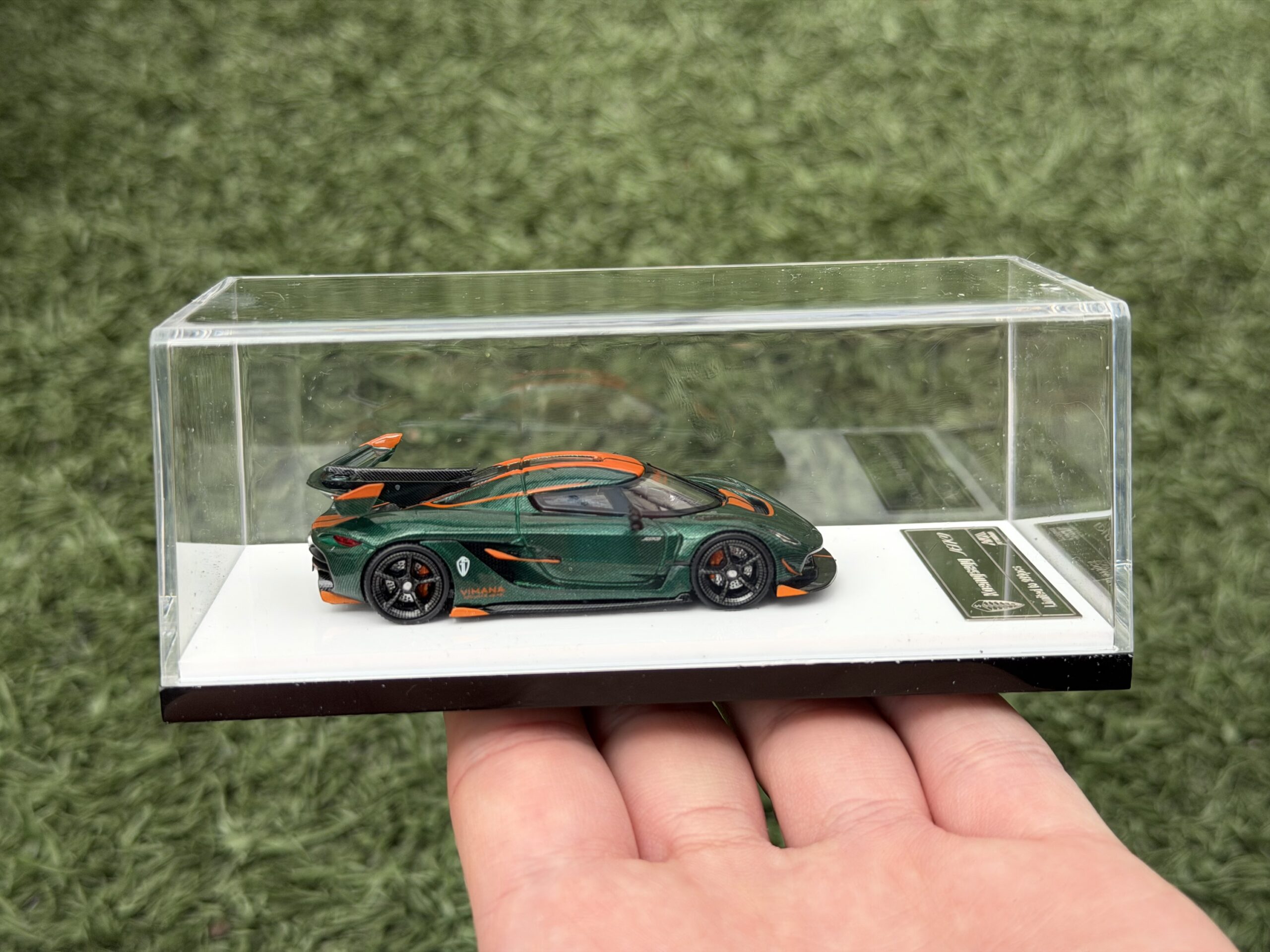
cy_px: 476
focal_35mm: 48
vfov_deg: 30.3
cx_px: 635
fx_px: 1761
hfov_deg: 39.7
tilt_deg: -45.5
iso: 64
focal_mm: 6.76
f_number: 1.78
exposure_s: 1/1100
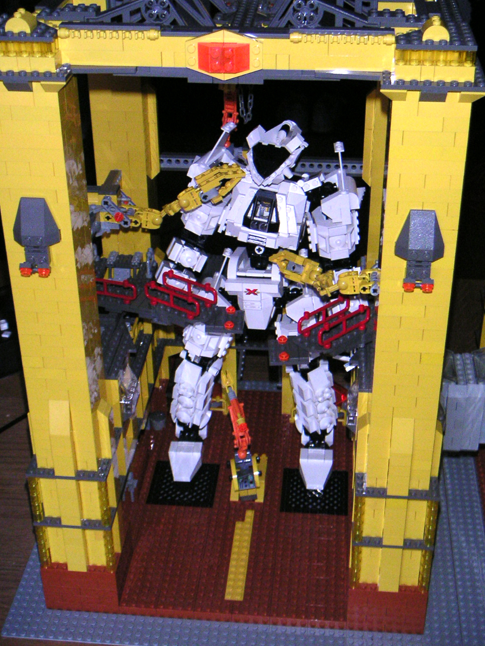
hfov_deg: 28.6
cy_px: 298
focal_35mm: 51
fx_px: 953
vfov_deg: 37.5
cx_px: 229
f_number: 2.9
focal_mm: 7
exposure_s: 1/45
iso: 160
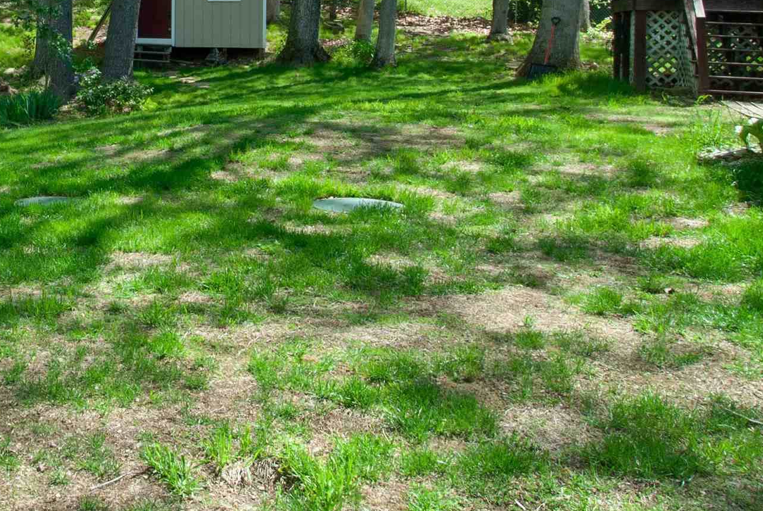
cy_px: -16
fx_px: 912
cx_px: 10
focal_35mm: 43
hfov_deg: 40.2
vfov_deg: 29.0
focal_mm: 12
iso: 200
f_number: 11
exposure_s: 1/50
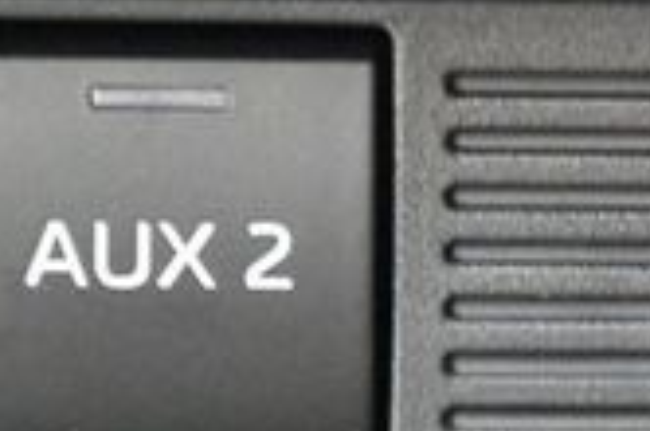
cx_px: 611
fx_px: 5713
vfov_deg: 4.3
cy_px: 94
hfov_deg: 6.5
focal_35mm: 317
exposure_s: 1/25
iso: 12800
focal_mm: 55
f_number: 5.6
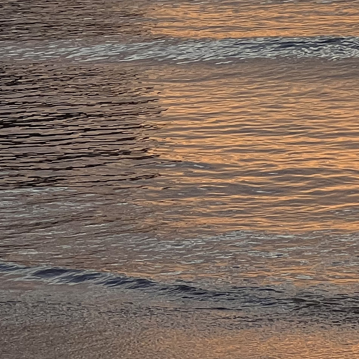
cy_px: 5
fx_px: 3391
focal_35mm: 289
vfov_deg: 6.0
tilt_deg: -3.6
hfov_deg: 5.9
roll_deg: +1.4
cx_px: 702
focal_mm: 9
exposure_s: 1/197
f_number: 2.8
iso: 32
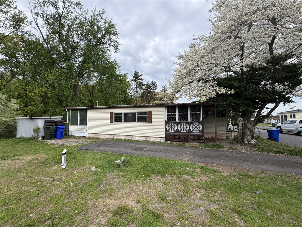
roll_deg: -0.3
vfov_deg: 85.7
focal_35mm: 14
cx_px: 151
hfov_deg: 102.1
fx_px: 122
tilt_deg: +2.3
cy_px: 114
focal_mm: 2.22
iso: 40
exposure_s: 1/619
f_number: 2.2
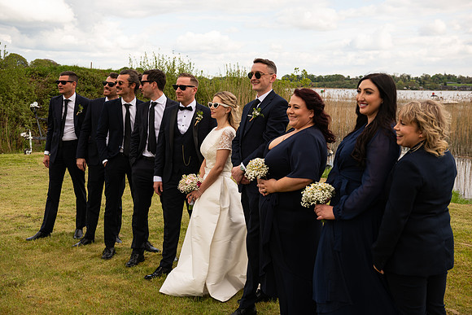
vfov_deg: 30.5
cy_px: 158
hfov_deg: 44.5
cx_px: 236
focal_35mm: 44
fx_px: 577
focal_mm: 44
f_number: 5
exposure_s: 1/400
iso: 125
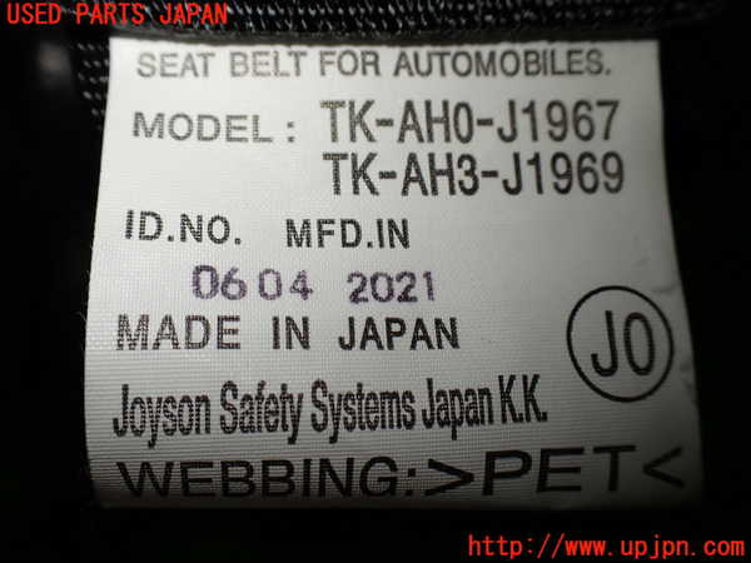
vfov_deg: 46.8
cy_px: 282
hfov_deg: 60.0
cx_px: 376
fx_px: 651
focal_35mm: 30
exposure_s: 1/125
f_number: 3.2
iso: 100
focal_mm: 5.4
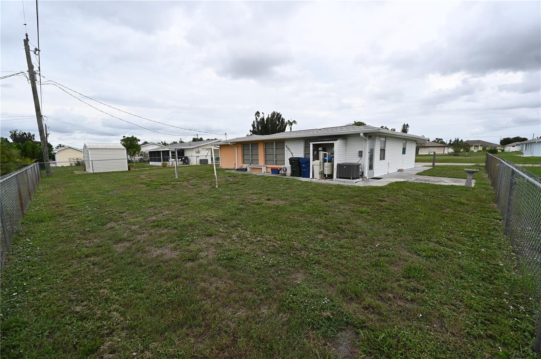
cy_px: 180
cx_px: 270
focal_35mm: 14
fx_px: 210
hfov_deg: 104.3
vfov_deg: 81.1
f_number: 6.3
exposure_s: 1/320
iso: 100
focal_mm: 14
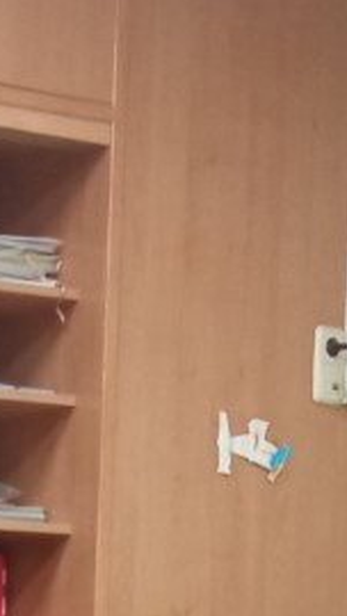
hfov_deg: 7.6
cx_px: -199
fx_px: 2567
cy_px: 1230
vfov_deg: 12.2
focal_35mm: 157
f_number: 2.2
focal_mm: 3.79
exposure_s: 1/33.3
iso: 483
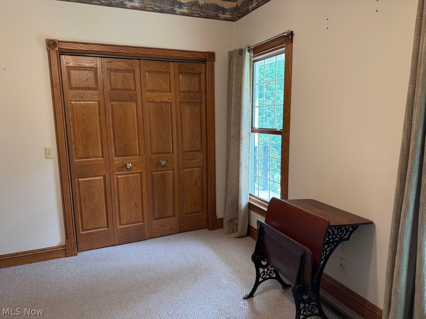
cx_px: 213
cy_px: 160
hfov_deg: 71.6
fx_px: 295
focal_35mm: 24
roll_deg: +0.4
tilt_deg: -8.6
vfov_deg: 56.8
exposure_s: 1/120
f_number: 1.78
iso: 320
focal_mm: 6.76
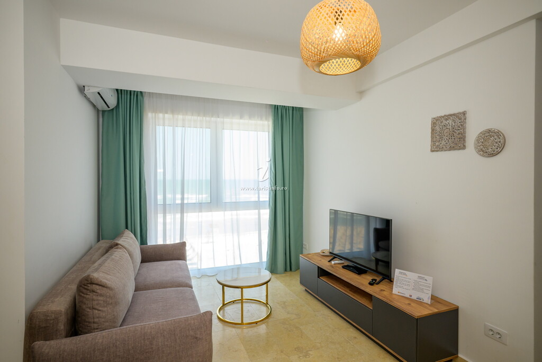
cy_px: 181
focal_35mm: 19
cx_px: 271
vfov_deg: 64.6
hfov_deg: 86.9
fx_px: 286
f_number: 6.3
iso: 800
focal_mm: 19
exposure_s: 1/250
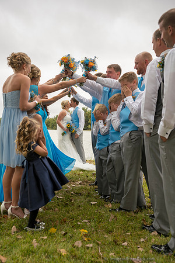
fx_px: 255
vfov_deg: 54.4
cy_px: 132
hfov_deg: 37.9
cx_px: 88
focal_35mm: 35
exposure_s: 1/250
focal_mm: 35
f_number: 4
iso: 100
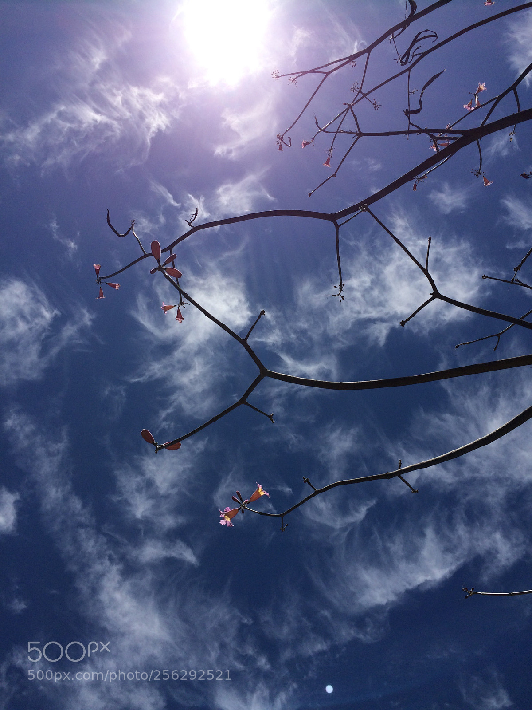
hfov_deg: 48.2
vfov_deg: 61.7
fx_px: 594
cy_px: 355
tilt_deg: +84.9
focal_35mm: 29
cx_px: 266
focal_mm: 4.15
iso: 40
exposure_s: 1/6849
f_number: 2.2
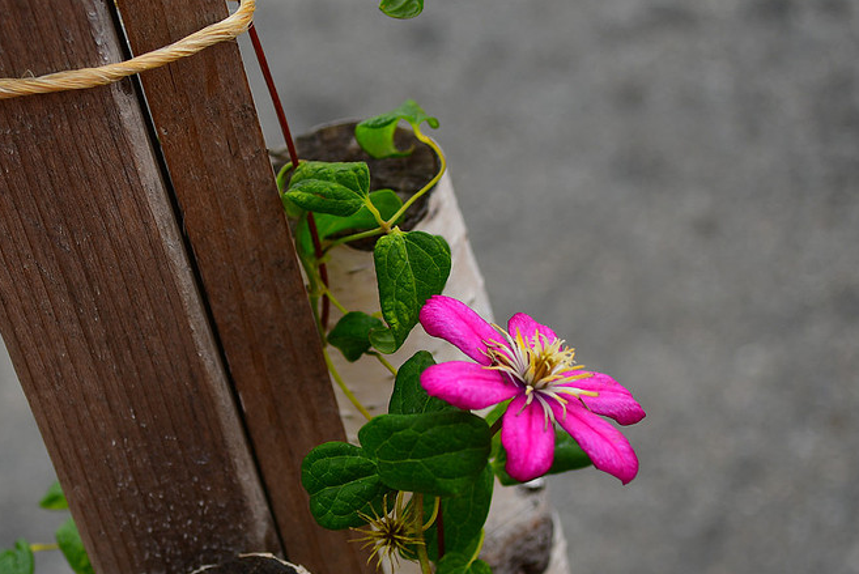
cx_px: 315
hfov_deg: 23.3
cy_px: 384
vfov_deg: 15.7
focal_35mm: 87
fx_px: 2077
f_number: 5
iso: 200
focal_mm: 35
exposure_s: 1/400
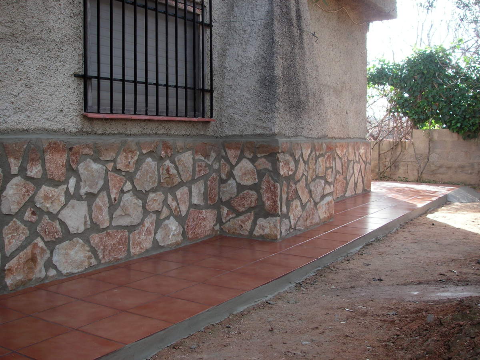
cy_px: 180
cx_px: 240
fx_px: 527
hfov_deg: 49.0
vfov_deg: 37.7
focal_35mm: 38
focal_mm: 6.3
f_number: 3.3
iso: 50
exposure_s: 1/60
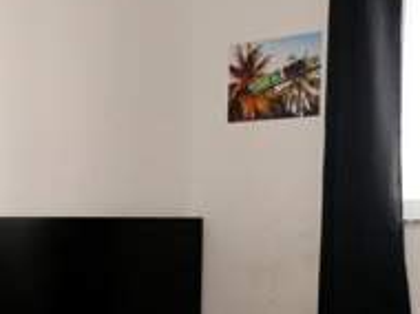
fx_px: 982
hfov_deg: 23.9
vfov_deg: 17.6
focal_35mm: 81
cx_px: 104
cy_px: 334
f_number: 3.6
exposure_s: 1/160
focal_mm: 16
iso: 3200
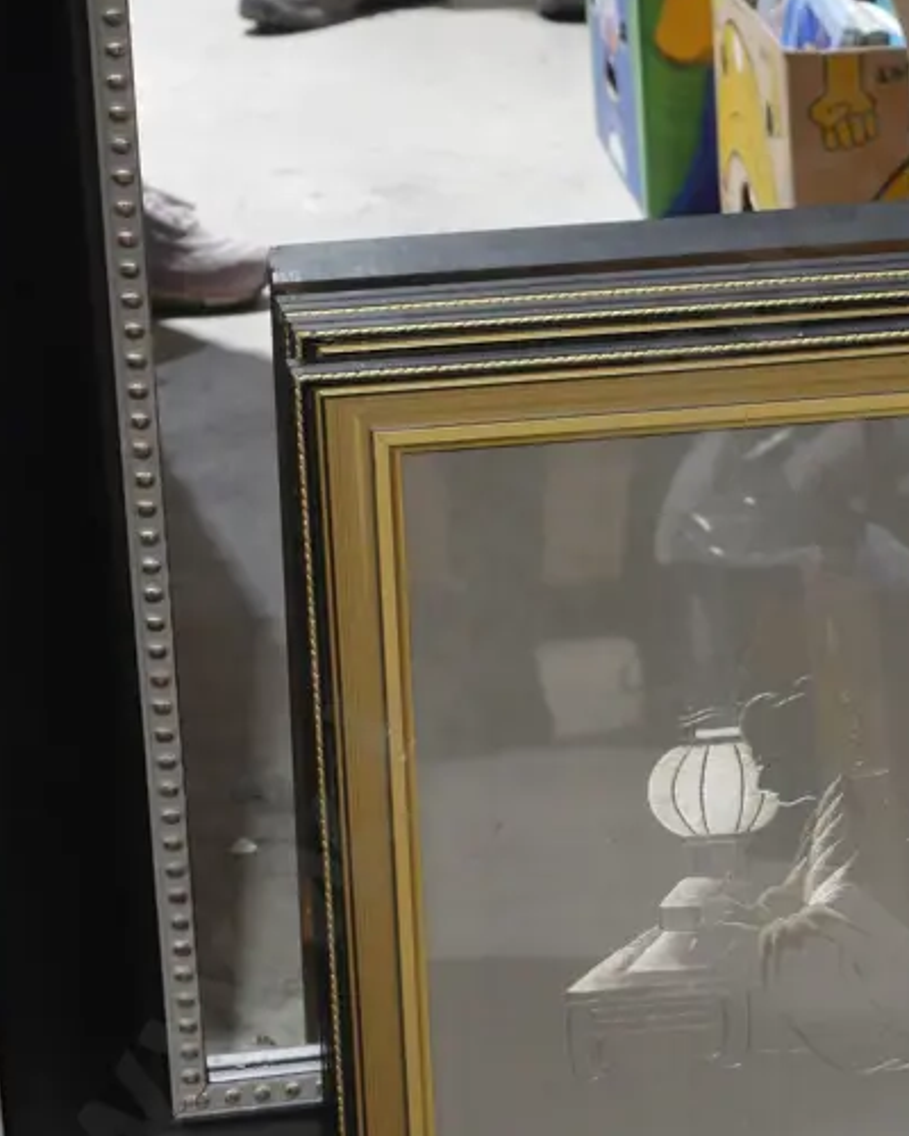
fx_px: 3632
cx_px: 772
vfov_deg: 17.7
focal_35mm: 108
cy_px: 273
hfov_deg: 14.2
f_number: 5.3
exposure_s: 1/60
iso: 2000
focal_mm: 27
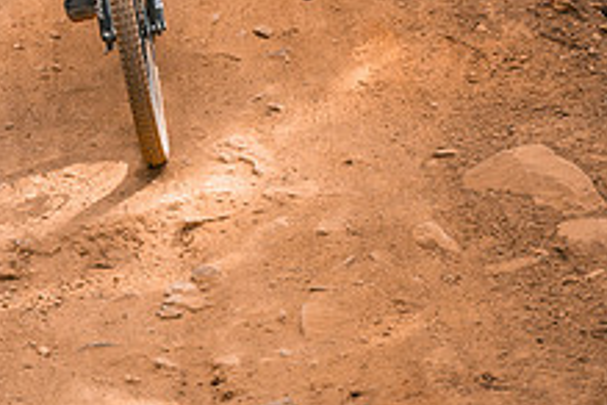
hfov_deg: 3.9
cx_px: -3
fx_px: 8936
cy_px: -117
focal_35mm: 530
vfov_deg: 2.6
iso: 250
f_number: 2.8
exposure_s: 1/1600
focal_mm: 200
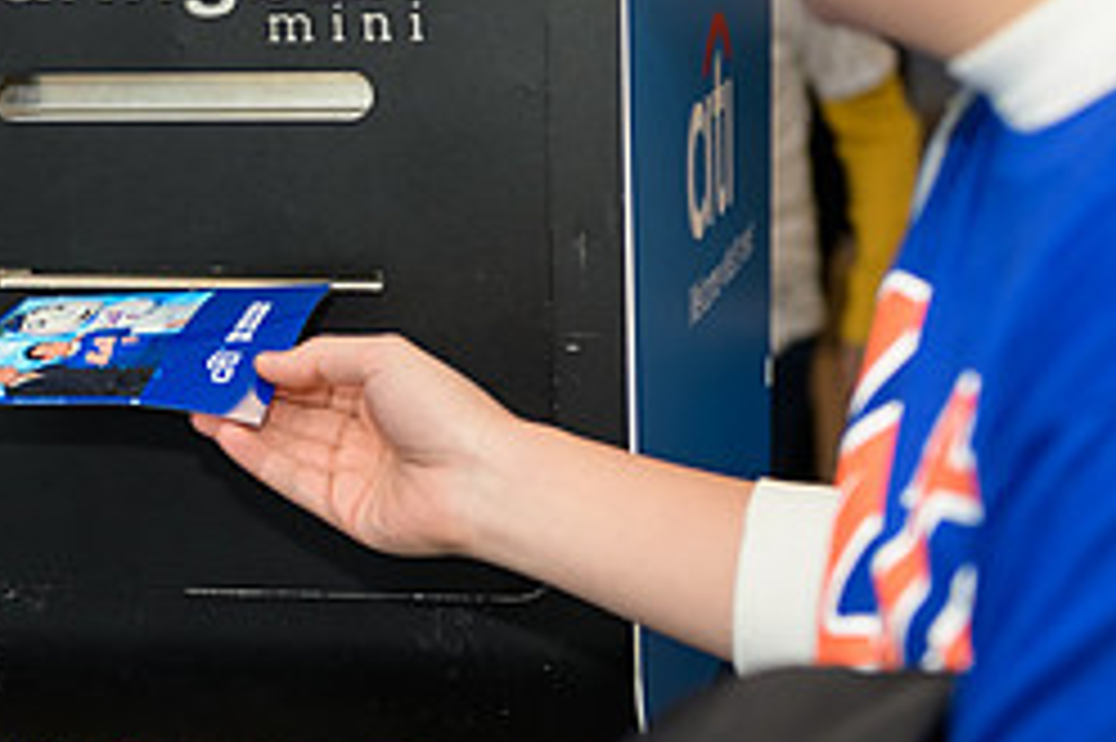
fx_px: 4058
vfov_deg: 10.5
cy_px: 344
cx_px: 158
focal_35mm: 131
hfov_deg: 15.5
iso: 400
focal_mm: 56
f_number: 3.2
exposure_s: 1/125
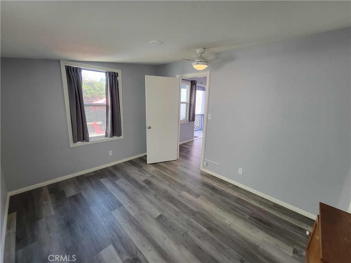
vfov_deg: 89.9
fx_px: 132
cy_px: 132
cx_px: 176
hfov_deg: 106.2
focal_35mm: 13
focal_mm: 2.2
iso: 125
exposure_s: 1/60
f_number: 2.2
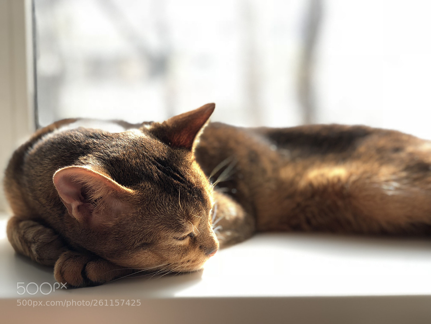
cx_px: 216
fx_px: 647
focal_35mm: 52
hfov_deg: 36.8
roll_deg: +0.0
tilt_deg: -6.7
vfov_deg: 28.0
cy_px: 162
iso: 25
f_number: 2.4
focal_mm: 6
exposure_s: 1/120
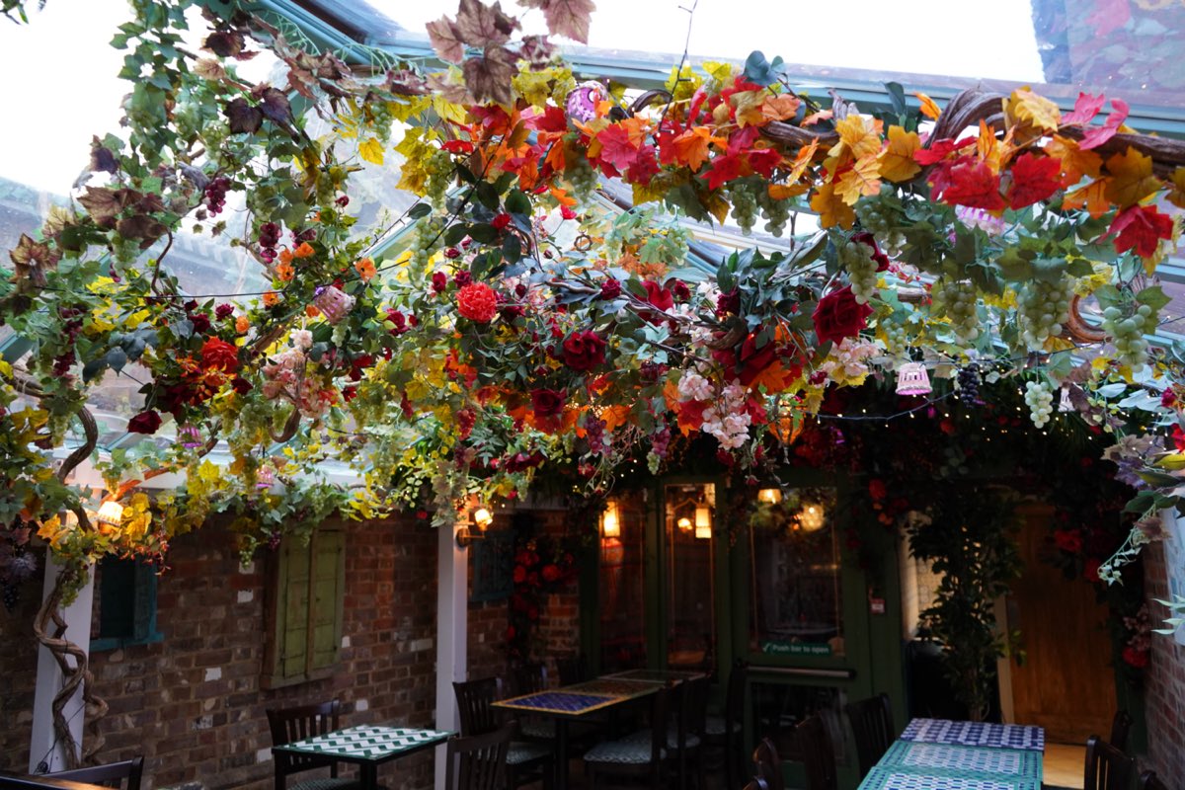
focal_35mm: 28
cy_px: 395
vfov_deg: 46.4
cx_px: 592
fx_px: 922
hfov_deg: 65.5
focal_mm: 28
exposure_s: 1/160
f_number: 3.5
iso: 2500
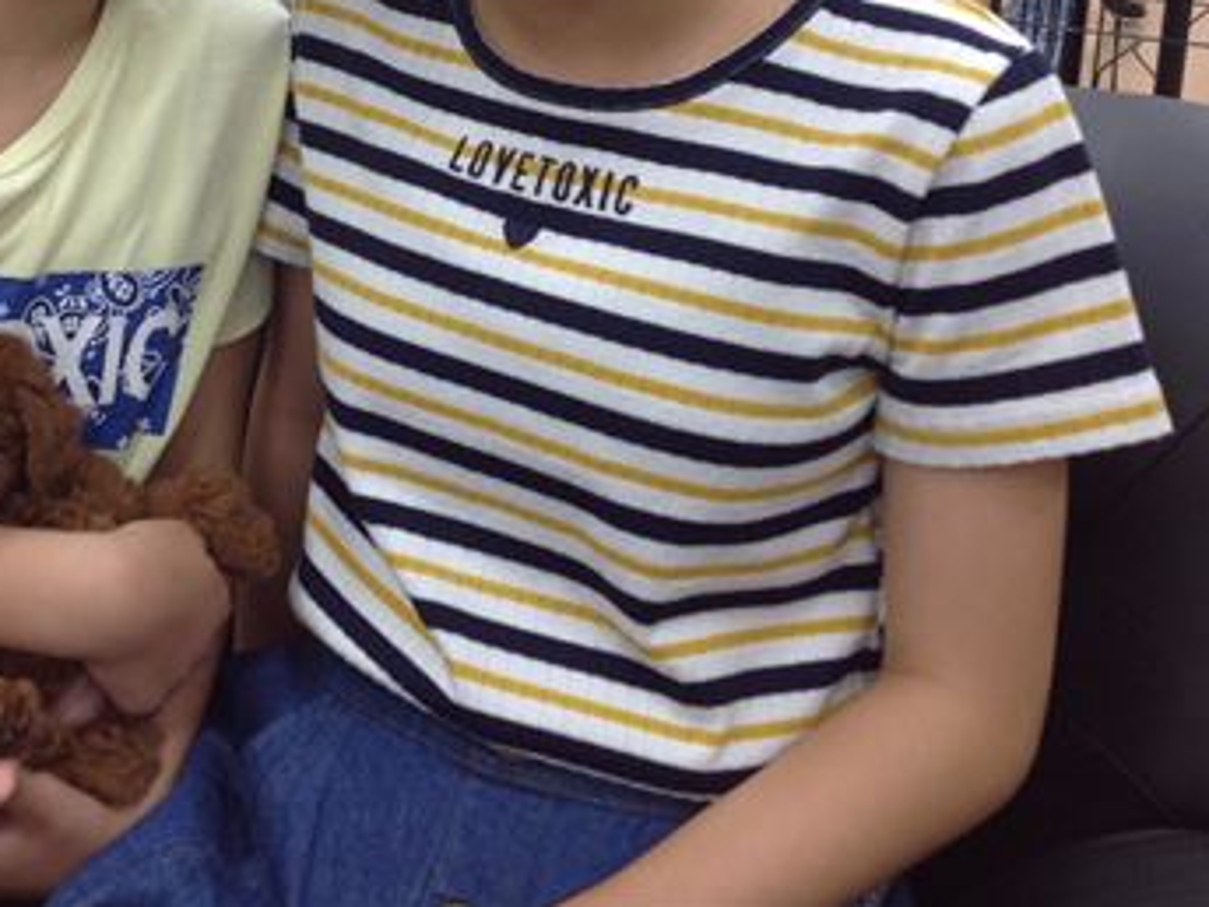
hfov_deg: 31.1
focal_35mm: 61
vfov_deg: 23.5
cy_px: 127
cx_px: 299
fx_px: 2130
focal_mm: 4.28
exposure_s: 1/24
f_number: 2.4
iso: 64
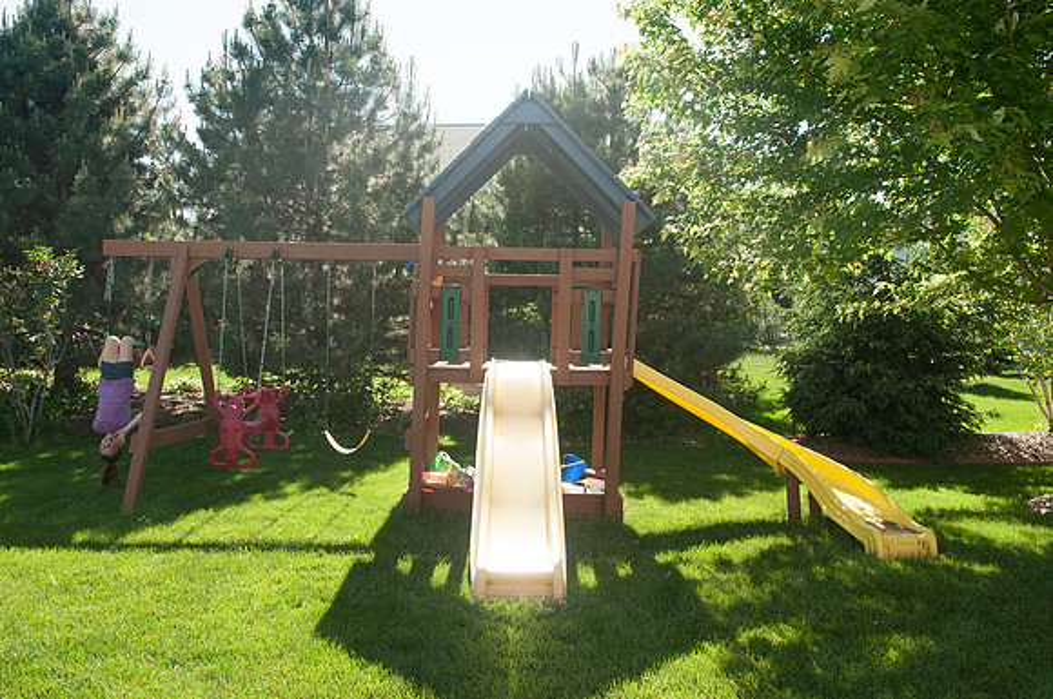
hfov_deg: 67.5
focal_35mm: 27
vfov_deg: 47.8
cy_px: 350
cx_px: 526
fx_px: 789
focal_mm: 18
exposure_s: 1/2000
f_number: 5
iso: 400
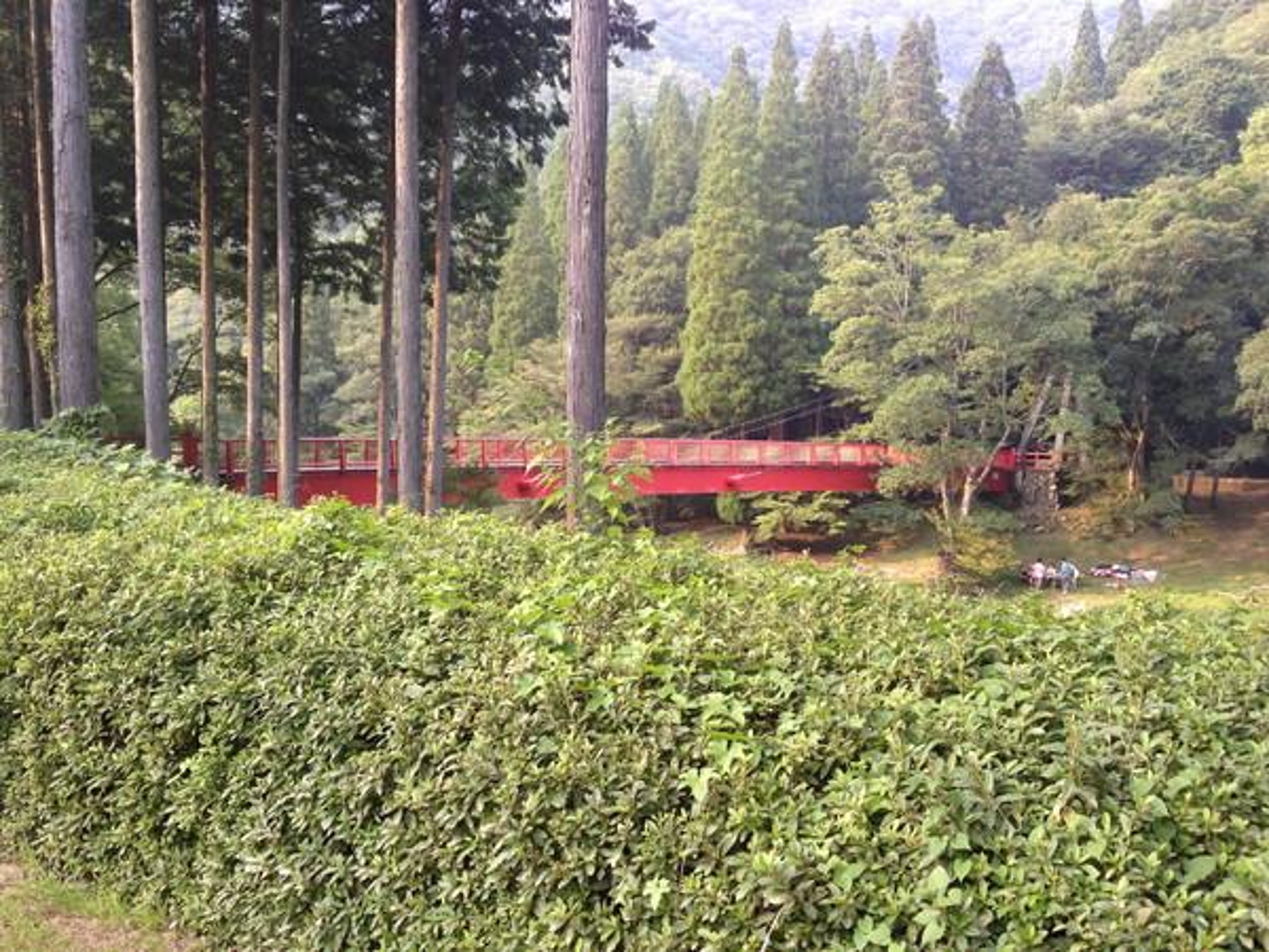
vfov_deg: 40.7
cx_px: 634
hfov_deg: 52.6
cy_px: 476
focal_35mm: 35
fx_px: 1283
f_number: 2.4
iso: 80
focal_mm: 4.28
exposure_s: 1/120
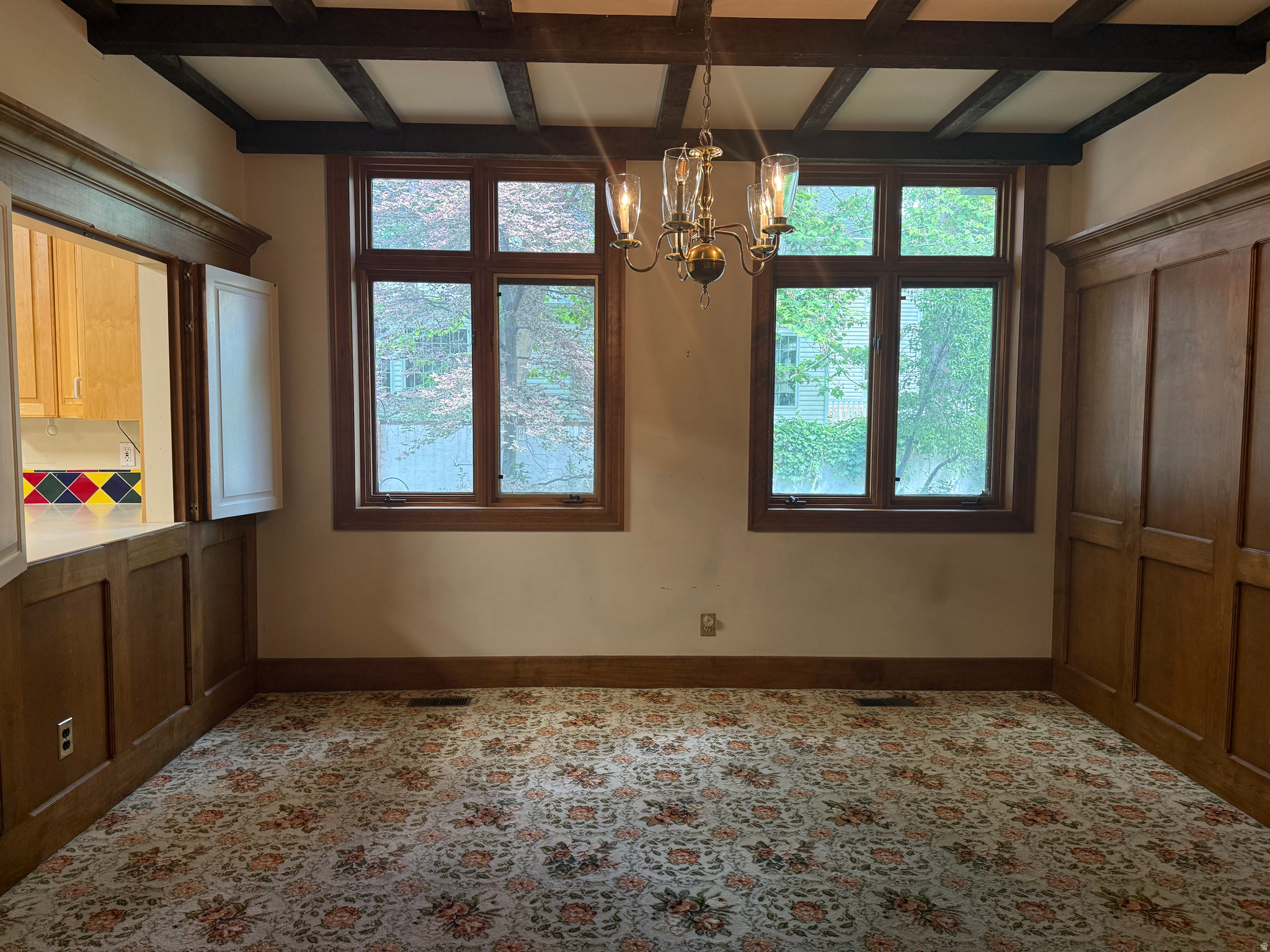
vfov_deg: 56.8
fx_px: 881
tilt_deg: -3.6
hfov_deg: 71.6
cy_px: 476
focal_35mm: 24
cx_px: 635
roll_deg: -0.4
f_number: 1.78
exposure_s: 1/60
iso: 160
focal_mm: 6.76
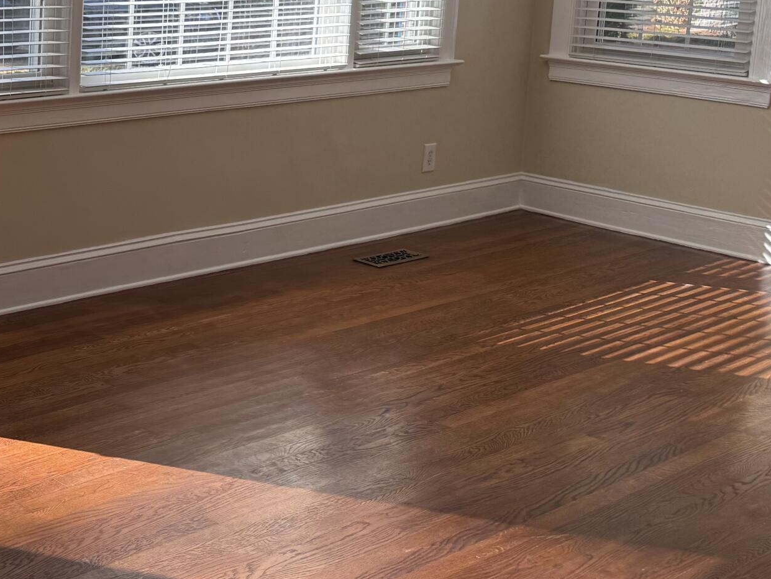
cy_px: 80
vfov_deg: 24.6
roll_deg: -1.3
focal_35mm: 58
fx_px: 1292
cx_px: -70
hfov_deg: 30.0
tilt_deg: -8.5
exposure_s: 1/401
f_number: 1.78
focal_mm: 6.76
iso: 100
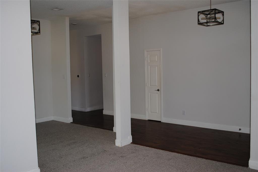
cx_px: 129
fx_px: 258
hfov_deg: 53.1
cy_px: 86
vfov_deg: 37.0
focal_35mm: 36
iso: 200
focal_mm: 24
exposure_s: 1/60
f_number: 4
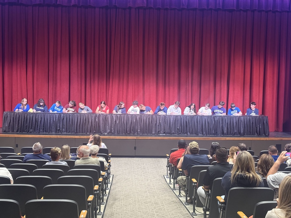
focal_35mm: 52
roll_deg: -0.1
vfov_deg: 28.0
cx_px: 146
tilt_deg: -2.0
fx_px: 437
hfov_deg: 36.8
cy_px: 109
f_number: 1.6
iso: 320
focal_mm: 5.96
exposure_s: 1/31
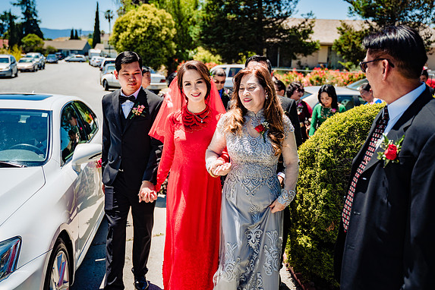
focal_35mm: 38
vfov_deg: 35.0
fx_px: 459
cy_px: 125
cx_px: 189
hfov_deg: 50.6
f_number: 2.8
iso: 125
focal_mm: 33
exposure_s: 1/2000
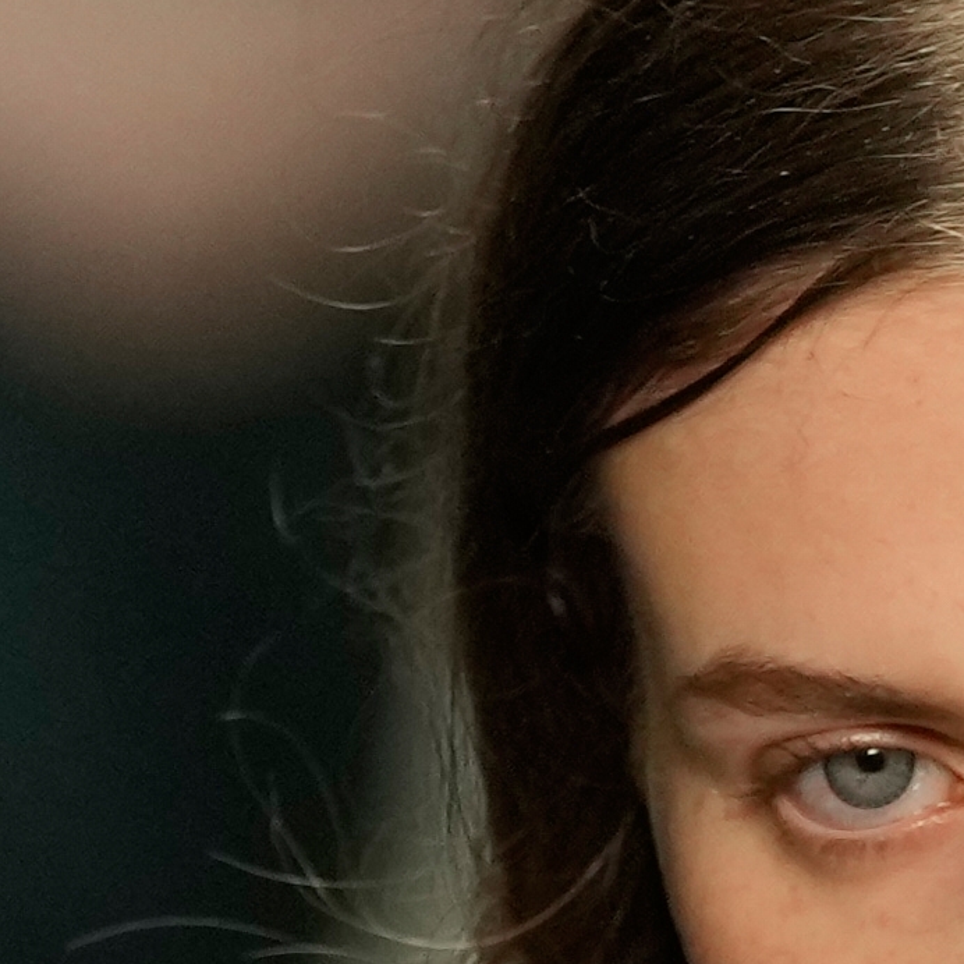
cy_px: 1900
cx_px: 1321
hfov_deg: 1.1
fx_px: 51514
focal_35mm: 1635
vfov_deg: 1.1
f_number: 3.2
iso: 1250
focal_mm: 158
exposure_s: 1/1000
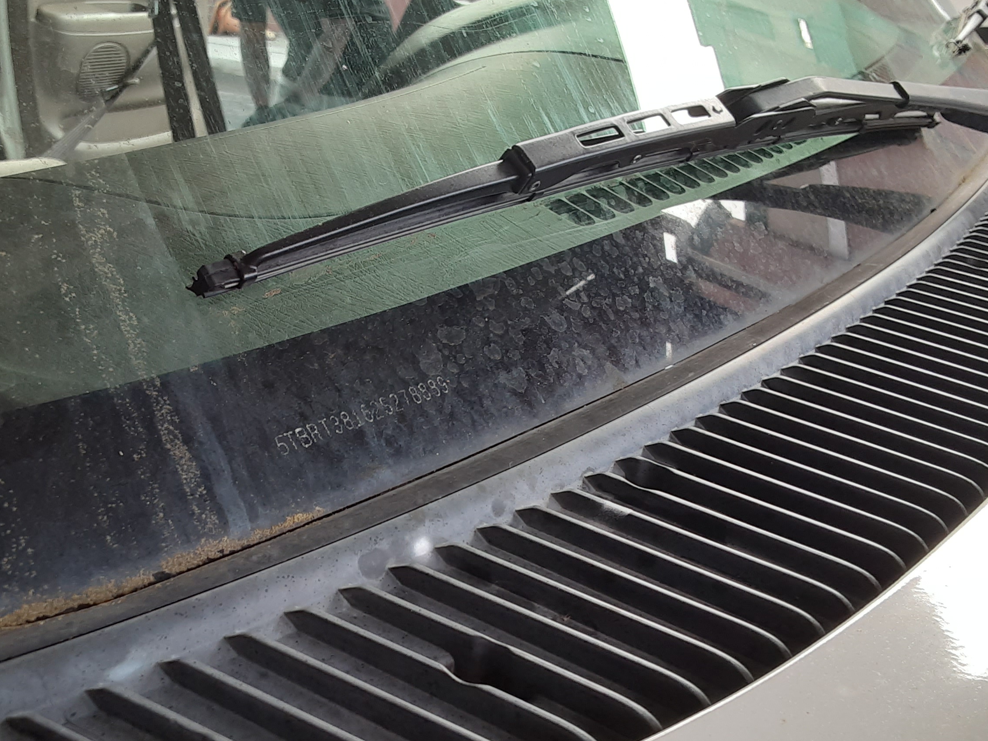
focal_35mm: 39
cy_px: 463
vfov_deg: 36.6
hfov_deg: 47.6
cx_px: 397
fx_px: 1113
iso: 40
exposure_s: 1/60
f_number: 1.9
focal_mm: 2.91
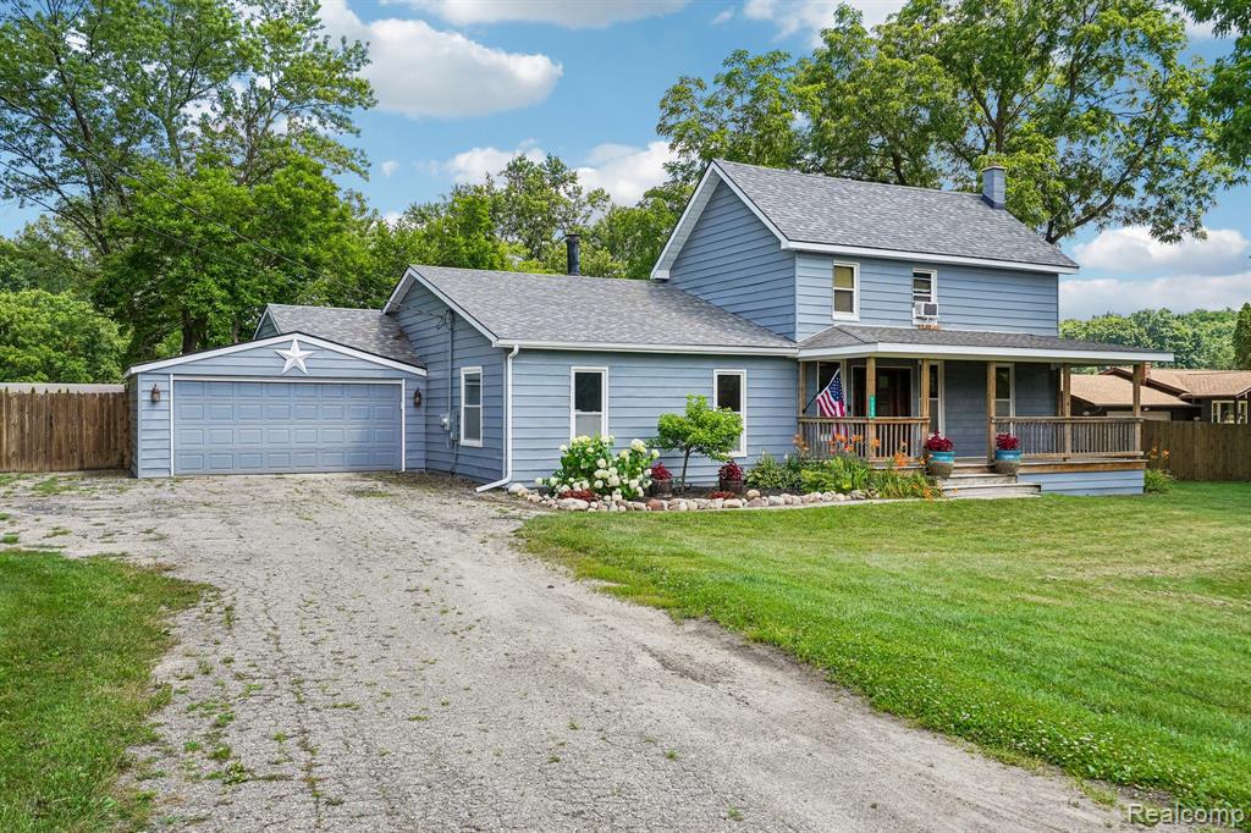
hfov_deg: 60.3
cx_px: 626
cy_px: 416
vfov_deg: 42.3
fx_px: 1077
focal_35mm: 31
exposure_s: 1/500
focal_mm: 31
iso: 400
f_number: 8
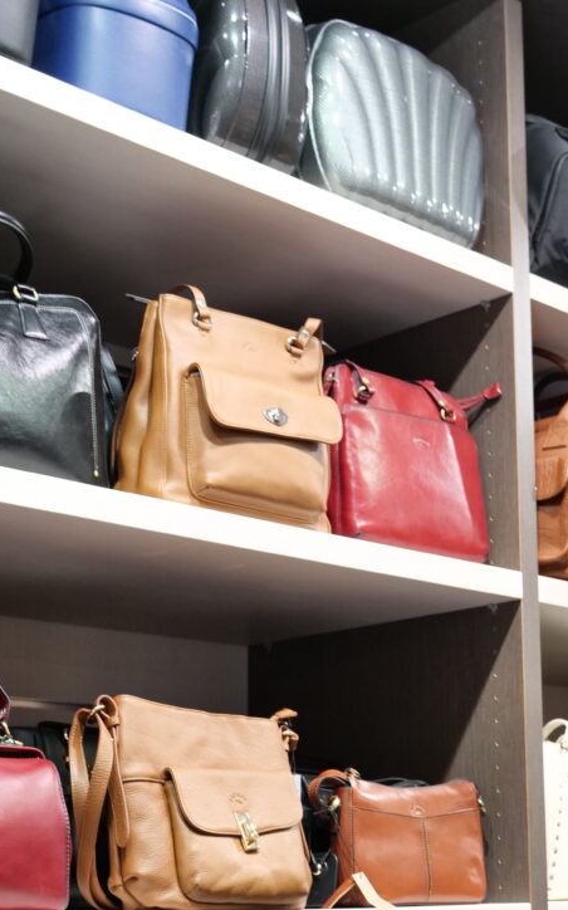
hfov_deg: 19.6
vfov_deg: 31.0
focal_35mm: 66
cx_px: 429
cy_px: 563
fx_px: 1636
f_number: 3.3
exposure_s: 1/60
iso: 1000
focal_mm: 22
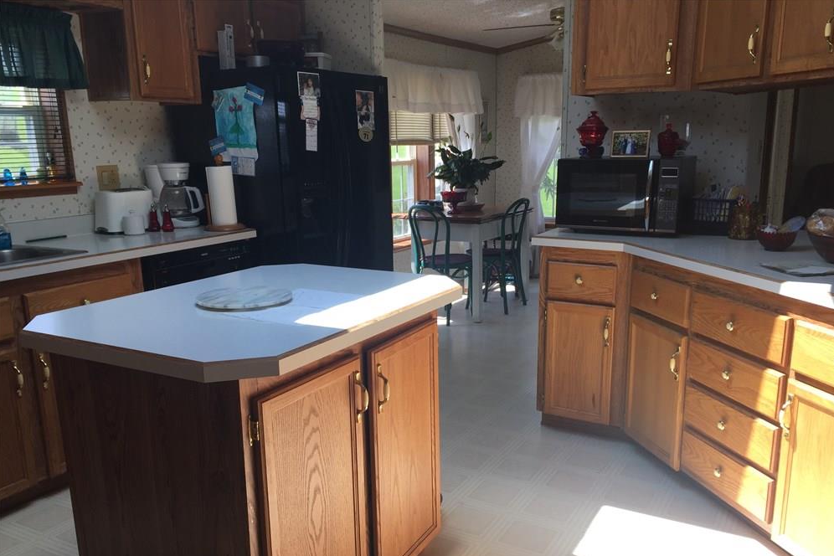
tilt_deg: -14.2
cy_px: 320
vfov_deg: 42.2
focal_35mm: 31
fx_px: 718
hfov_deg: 60.3
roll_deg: +0.6
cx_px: 425
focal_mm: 4.15
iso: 32
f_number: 2.2
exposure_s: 1/225
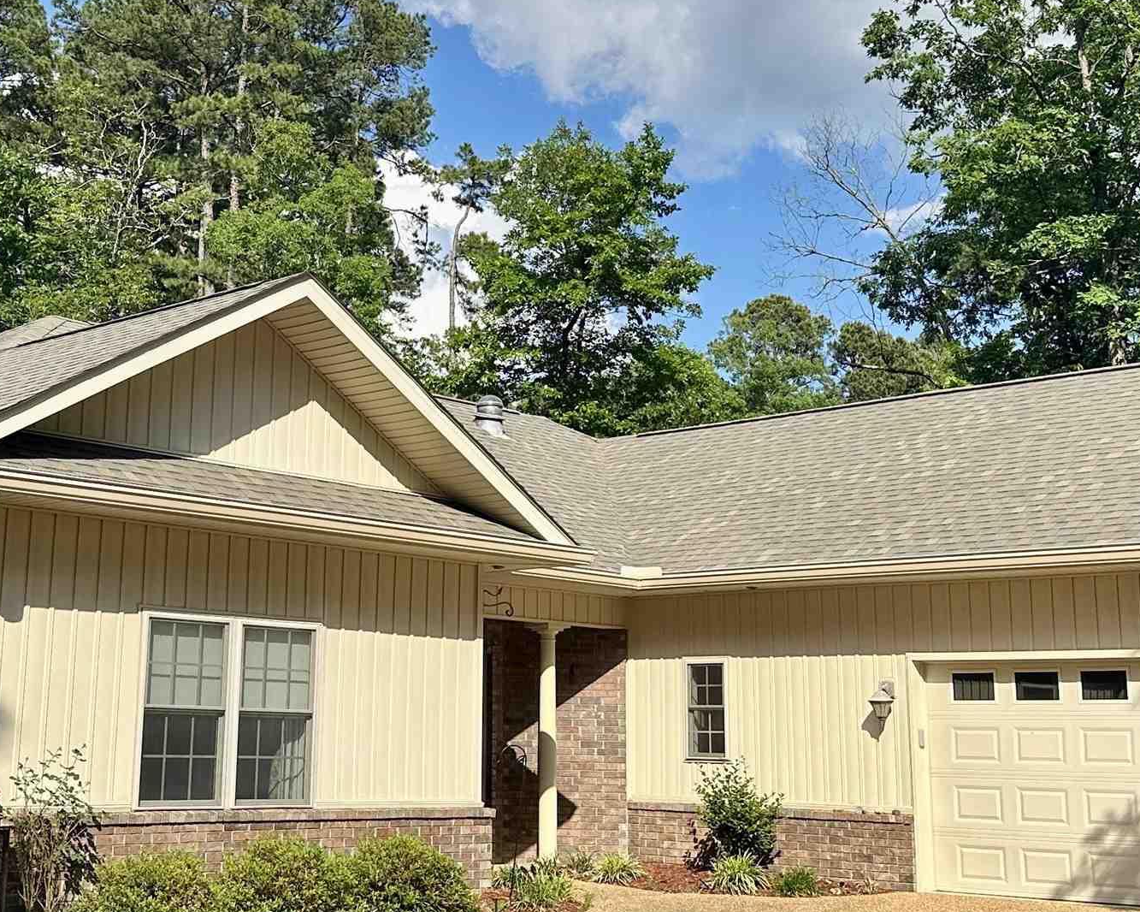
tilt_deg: +11.9
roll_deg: -1.1
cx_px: 454
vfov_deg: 28.1
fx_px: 1822
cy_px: 388
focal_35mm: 54
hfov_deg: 34.6
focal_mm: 6.86
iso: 80
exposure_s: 1/4545
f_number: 1.78
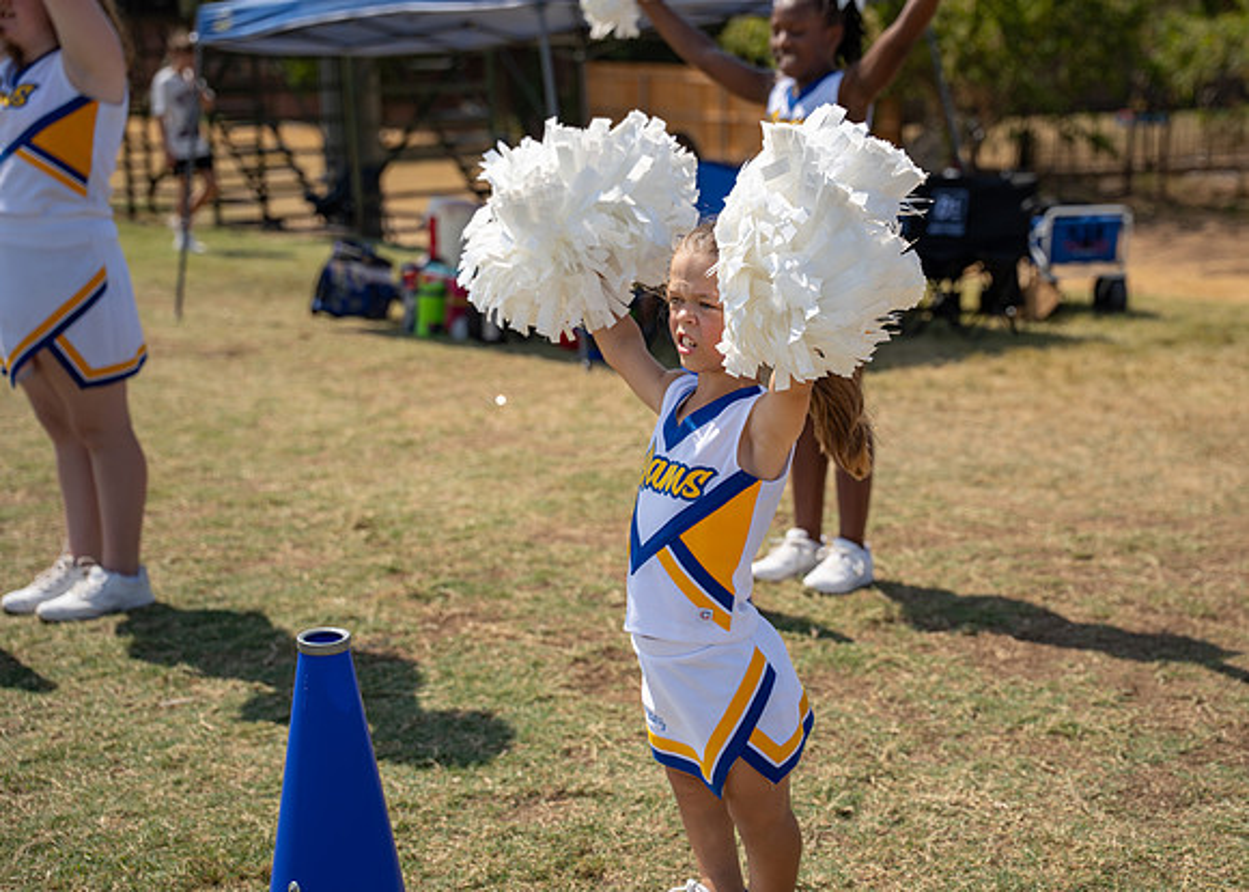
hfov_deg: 34.2
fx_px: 2025
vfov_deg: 24.8
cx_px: 712
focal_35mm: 57
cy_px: 388
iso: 100
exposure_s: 1/2500
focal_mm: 48.2
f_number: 2.8
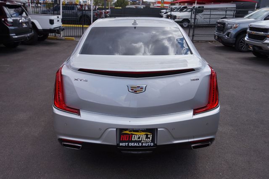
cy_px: 90
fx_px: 235
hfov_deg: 59.5
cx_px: 134
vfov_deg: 41.7
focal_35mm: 32
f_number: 8
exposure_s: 1/250
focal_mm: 21
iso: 100
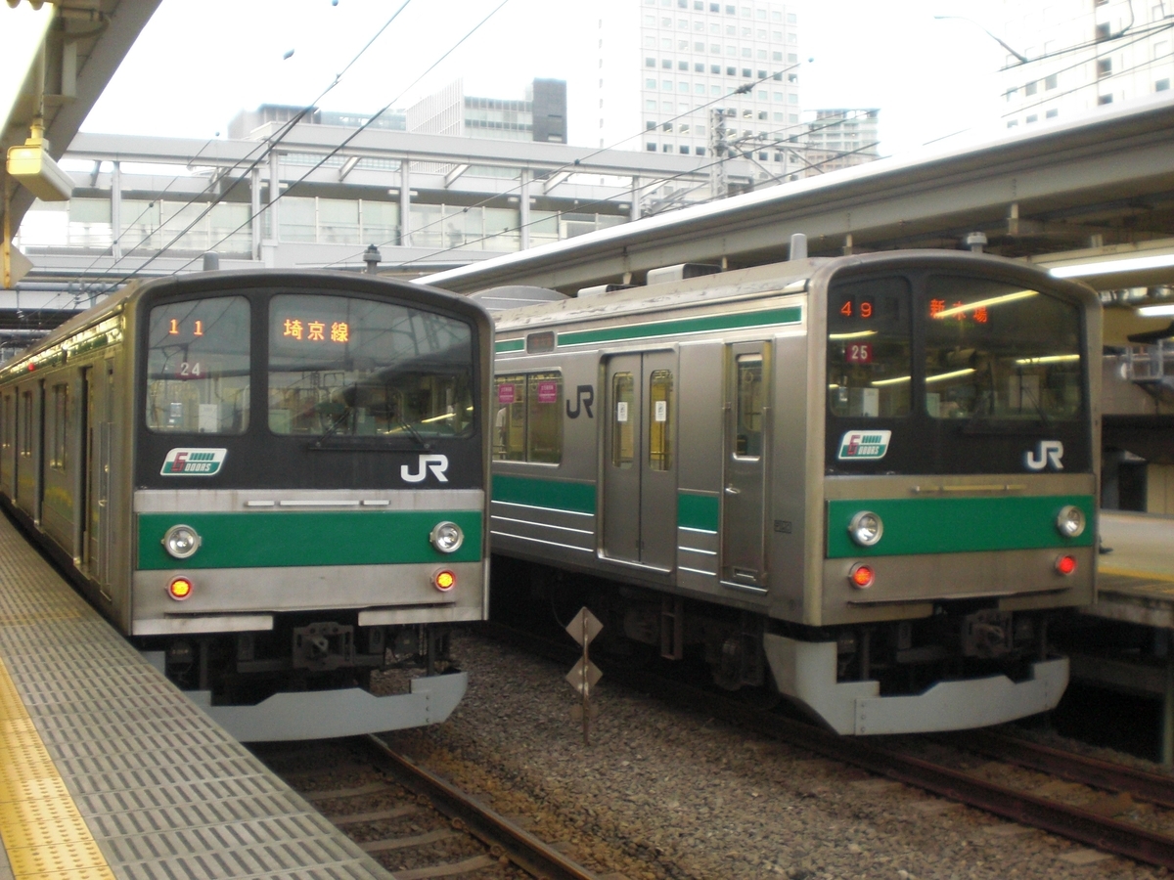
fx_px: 1289
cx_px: 587
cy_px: 440
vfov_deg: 37.7
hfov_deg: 49.0
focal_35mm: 38
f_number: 3.1
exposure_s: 1/100
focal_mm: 6.3
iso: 200
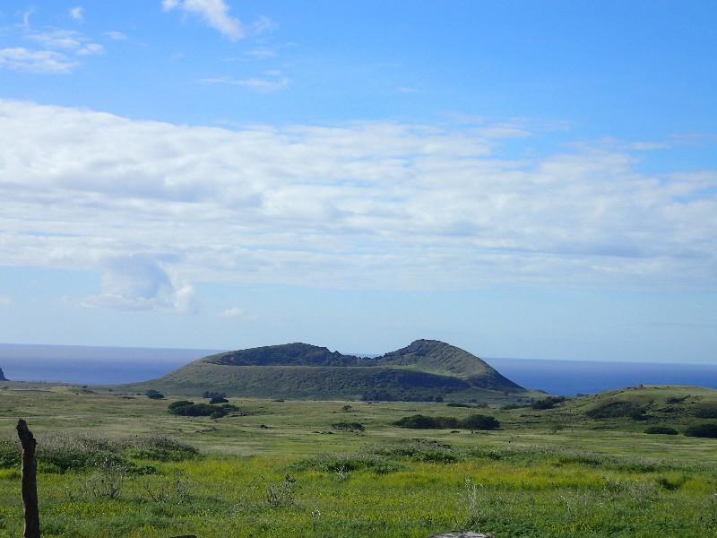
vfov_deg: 14.8
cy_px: 269
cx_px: 358
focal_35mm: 100
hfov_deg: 19.6
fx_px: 2071
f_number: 6.3
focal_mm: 18
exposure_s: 1/500
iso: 100
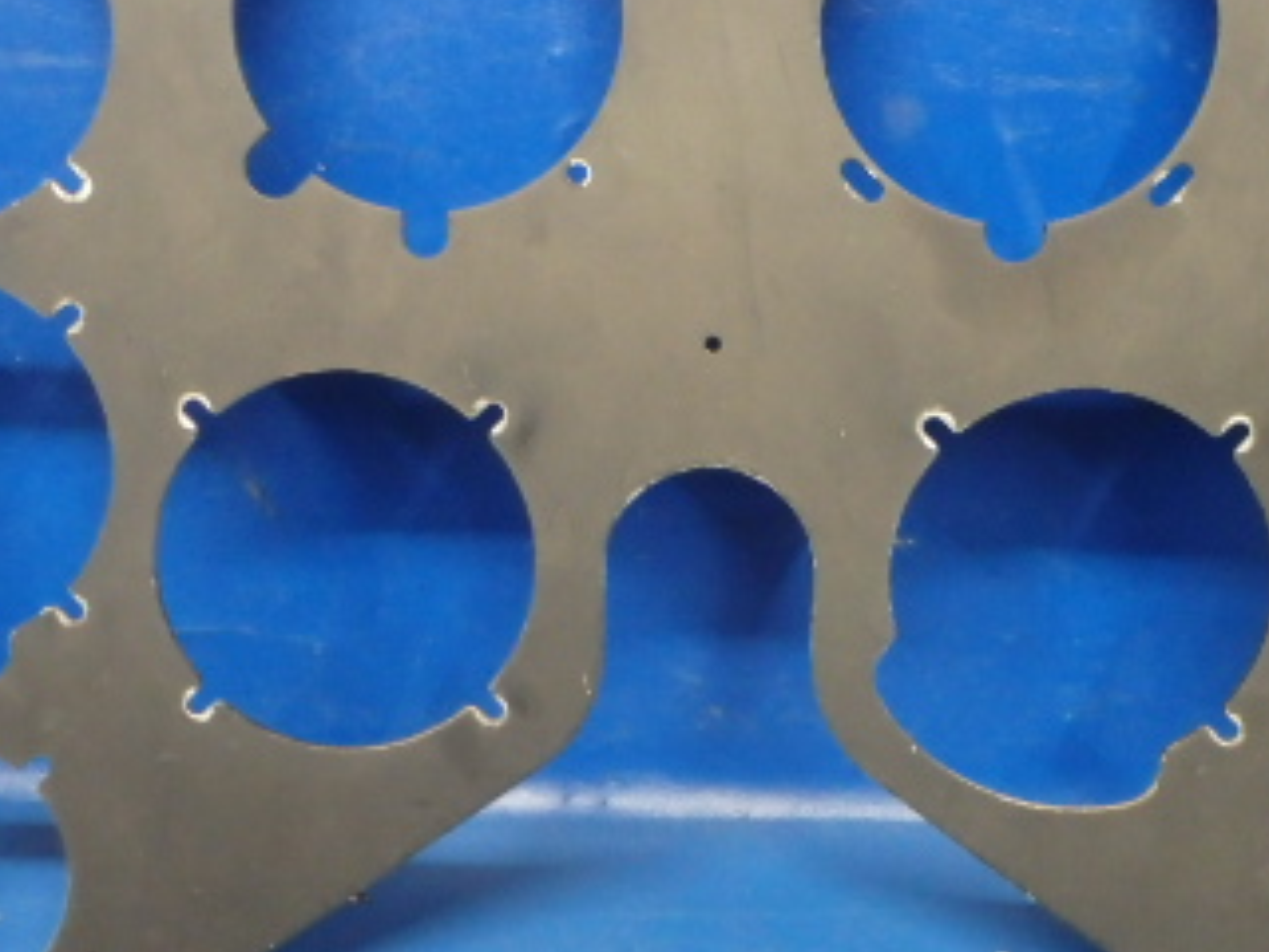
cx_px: 757
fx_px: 2053
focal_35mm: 56
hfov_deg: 34.2
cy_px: 381
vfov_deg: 26.1
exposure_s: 1/20
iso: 800
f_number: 3.9
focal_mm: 5
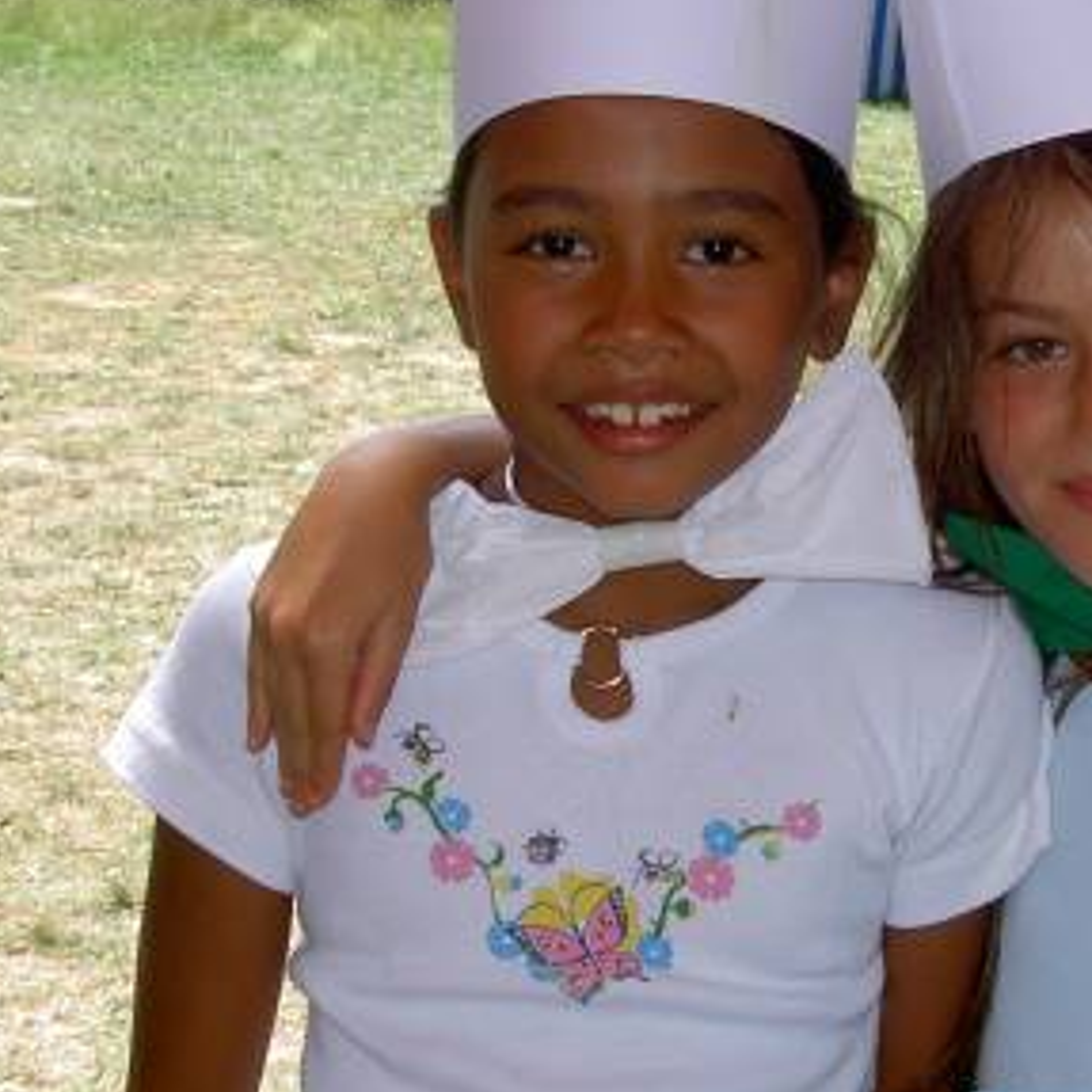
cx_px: 887
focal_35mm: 96
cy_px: 571
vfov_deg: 18.1
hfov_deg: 17.9
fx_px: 3426
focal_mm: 8
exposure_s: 1/160
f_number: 4.7
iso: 100
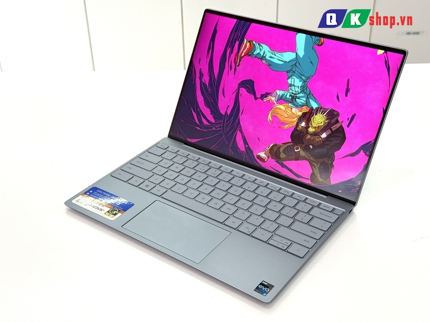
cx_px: 215
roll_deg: +2.4
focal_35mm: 48
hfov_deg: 39.7
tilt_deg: -31.8
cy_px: 161
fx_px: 596
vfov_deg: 30.3
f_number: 1.78
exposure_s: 1/168
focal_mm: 6.76
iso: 64
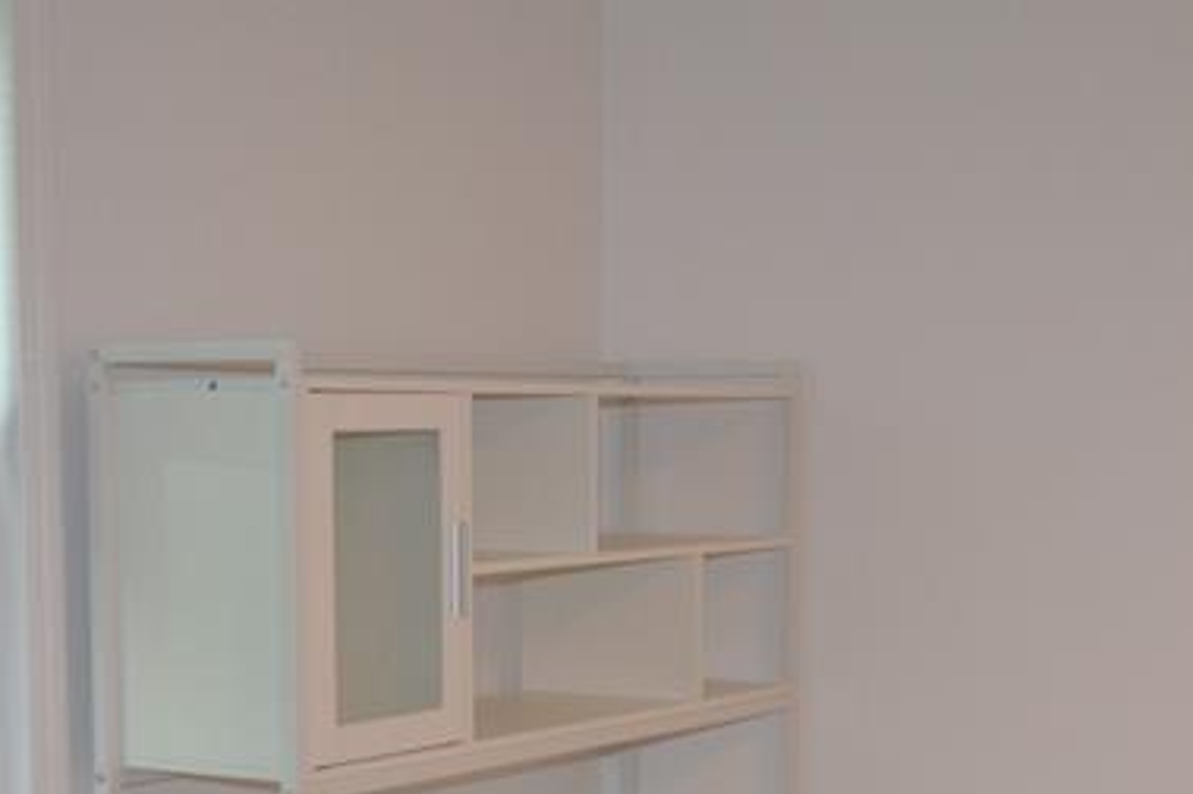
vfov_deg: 18.4
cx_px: 573
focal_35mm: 73
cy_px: 668
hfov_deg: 27.7
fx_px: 2417
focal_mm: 18
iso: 720
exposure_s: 1/60
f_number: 3.5
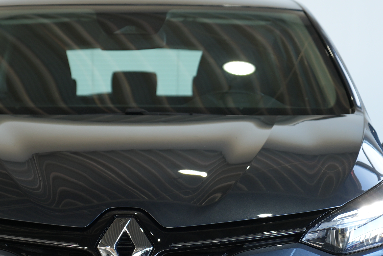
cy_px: 202
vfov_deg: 6.4
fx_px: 2287
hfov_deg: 9.6
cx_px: 133
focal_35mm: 215
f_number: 2.8
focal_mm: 70
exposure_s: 1/80
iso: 160
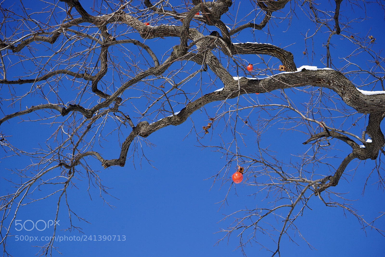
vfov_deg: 19.5
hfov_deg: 28.8
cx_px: 192
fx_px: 749
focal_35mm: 70
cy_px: 128
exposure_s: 1/200
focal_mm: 70
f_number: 11
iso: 100
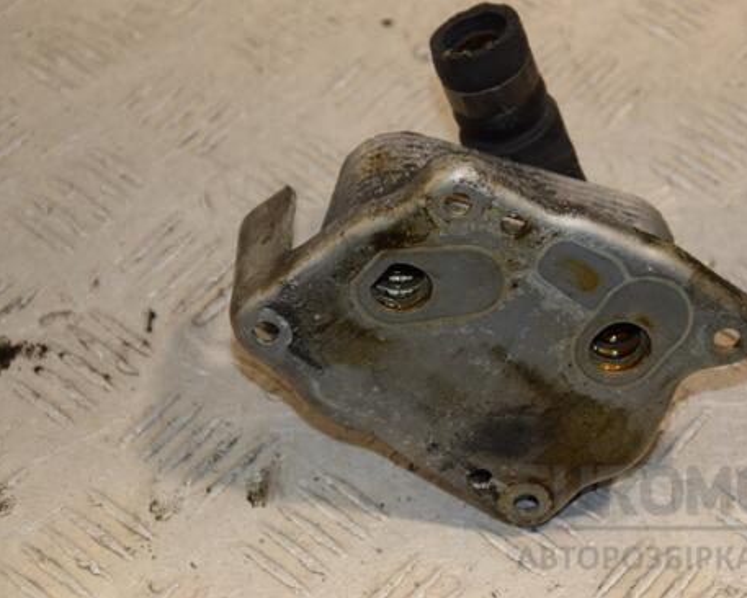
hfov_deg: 15.7
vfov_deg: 12.7
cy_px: 273
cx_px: 485
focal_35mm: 122
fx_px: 2698
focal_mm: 66
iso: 800
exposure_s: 1/200
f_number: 5.6
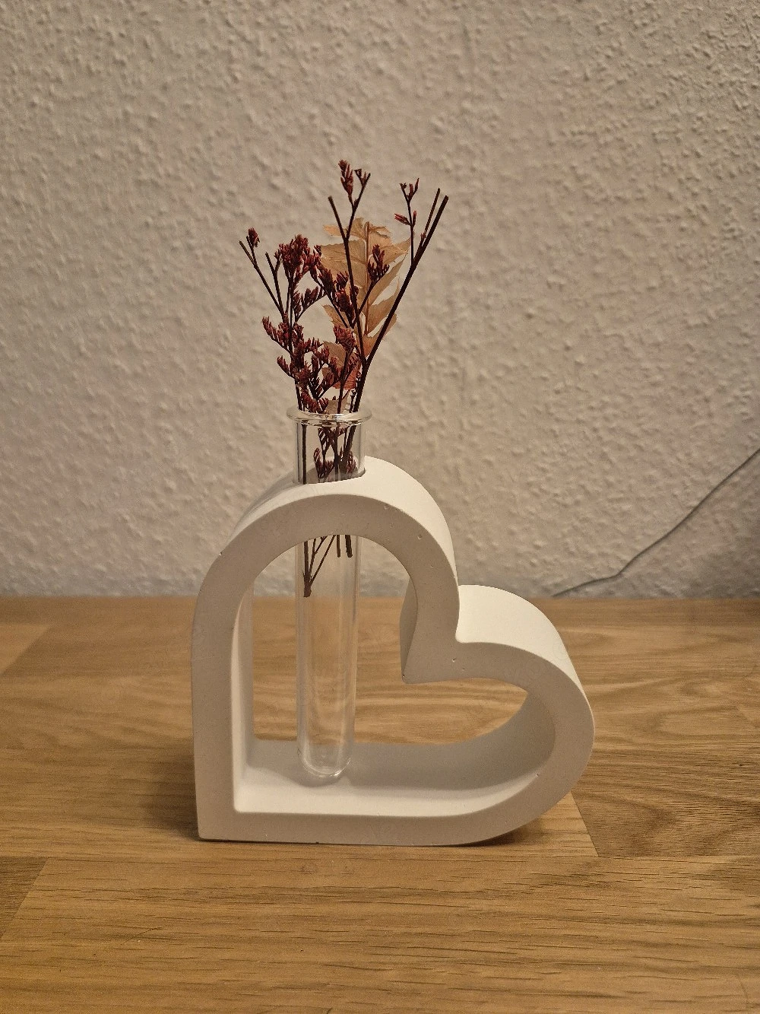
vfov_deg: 73.9
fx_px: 673
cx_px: 380
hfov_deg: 58.9
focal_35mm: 23
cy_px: 507
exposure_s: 1/100
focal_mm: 5.4
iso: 320
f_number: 1.8
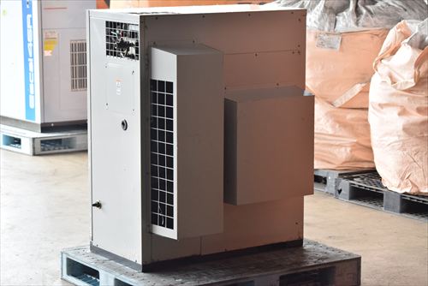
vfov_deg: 13.4
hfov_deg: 20.0
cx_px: 214
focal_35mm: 102
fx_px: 1213
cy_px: 143
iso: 1250
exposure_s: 1/160
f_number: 6.3
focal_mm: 68
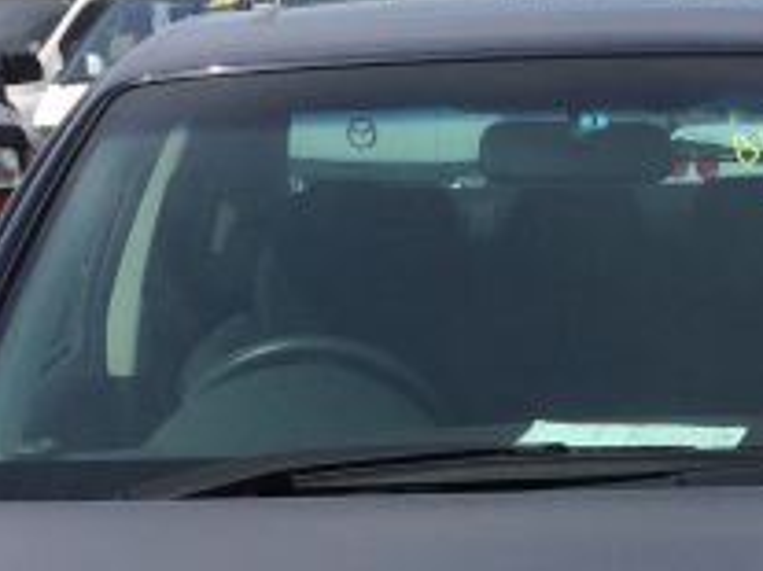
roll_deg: +0.9
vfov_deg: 12.1
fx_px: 2467
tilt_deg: -21.7
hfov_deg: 17.4
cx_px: 612
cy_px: 1028
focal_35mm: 112
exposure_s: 1/1953
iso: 32
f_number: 2.2
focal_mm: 4.15
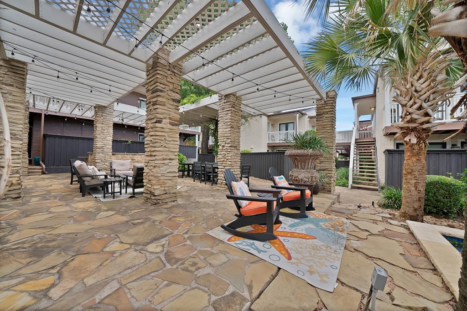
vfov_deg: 90.0
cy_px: 156
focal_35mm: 12
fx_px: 156
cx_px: 234
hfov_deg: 112.6
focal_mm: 12
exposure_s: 1/50
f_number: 9
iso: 640
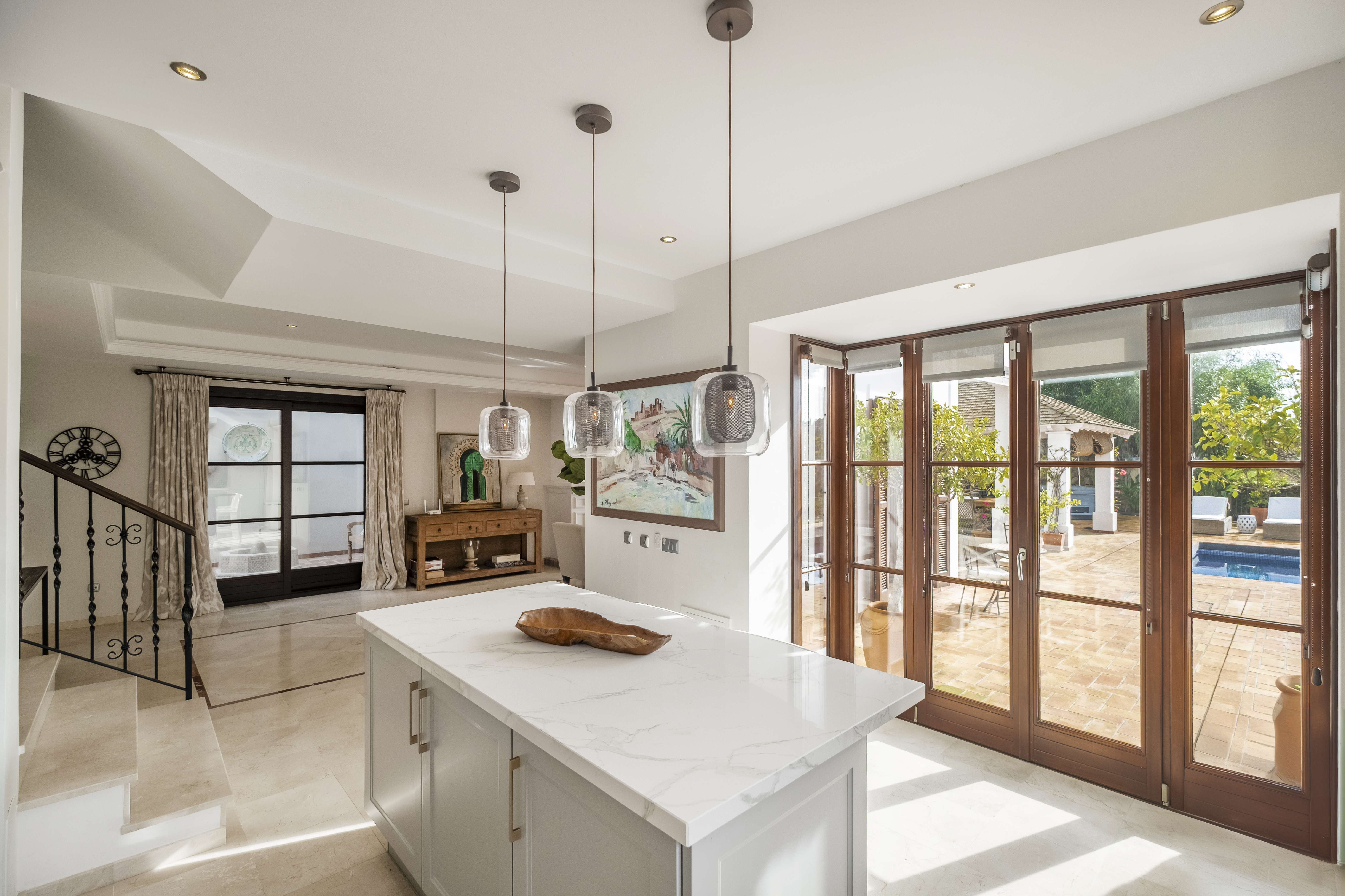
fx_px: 560
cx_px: 672
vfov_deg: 77.3
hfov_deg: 100.4
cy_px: 448
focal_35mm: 15
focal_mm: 10
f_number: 4
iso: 500
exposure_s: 1/1250
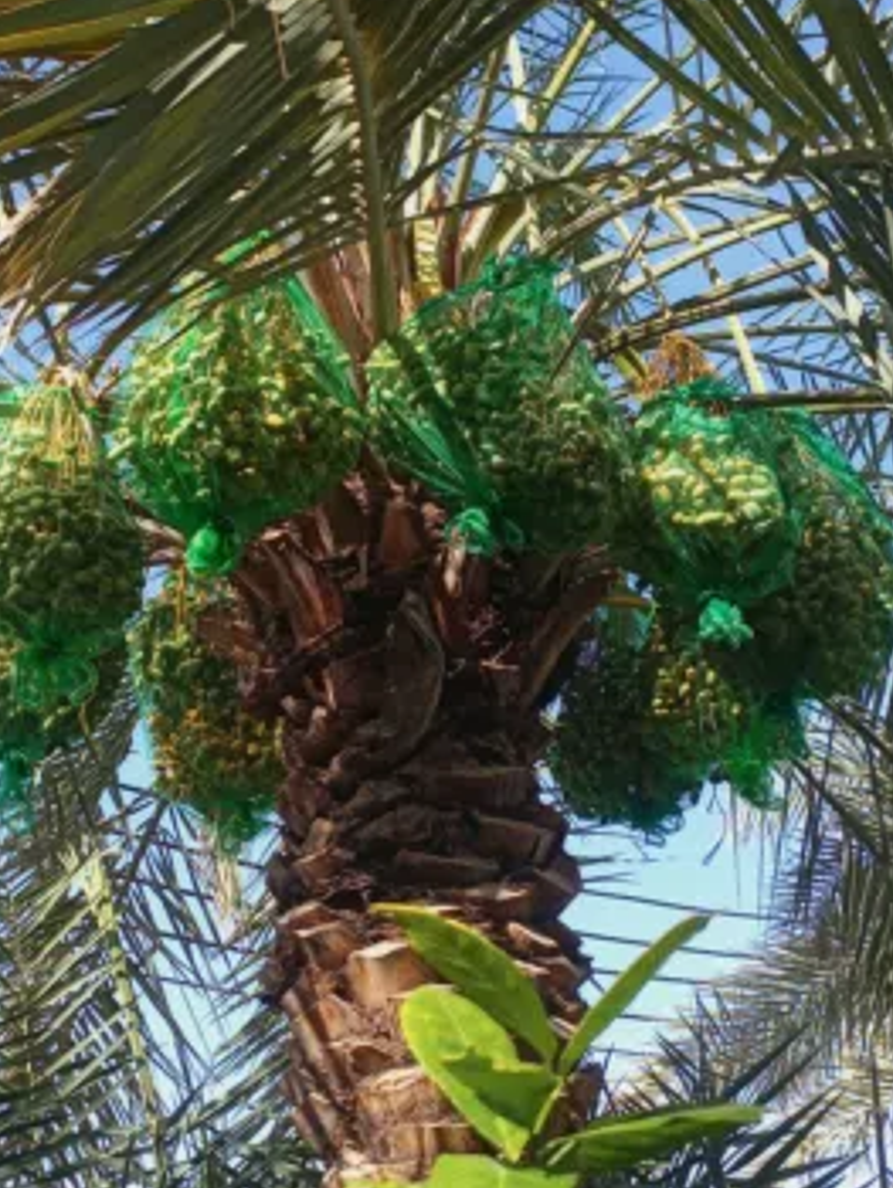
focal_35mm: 56
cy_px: 652
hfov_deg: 26.1
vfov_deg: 34.3
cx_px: 418
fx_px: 1924
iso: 100
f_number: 1.8
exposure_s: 1/463
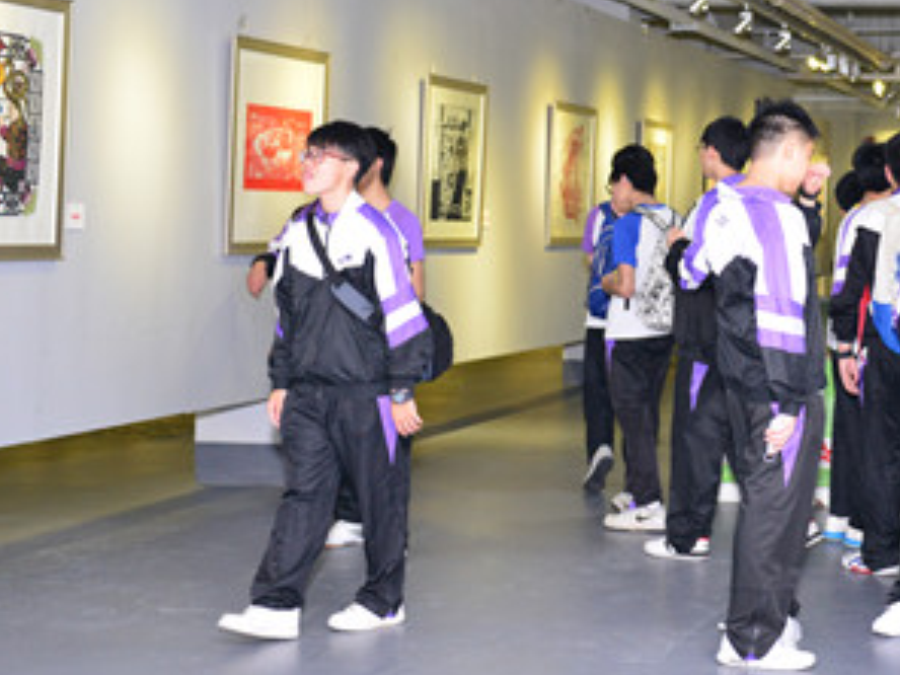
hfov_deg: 25.6
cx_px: 800
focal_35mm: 74
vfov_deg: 19.9
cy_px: 268
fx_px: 1924
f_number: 2.8
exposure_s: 1/250
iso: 1250
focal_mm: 38
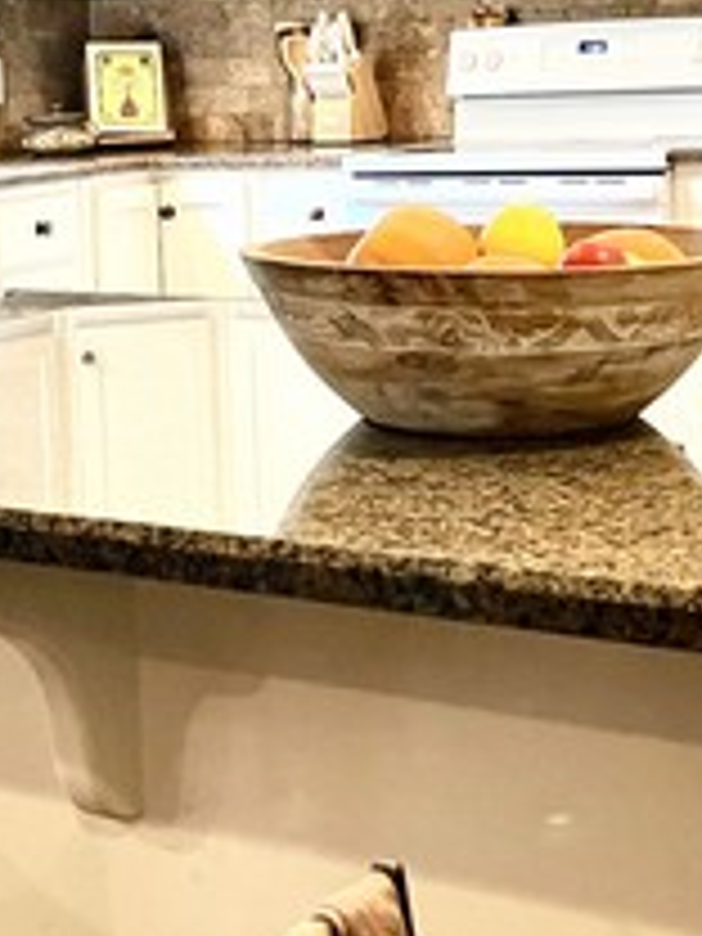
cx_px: 72
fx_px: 2163
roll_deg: +3.1
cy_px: 279
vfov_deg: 24.2
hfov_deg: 18.1
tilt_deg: -5.9
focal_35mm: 80
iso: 80
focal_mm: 5.1
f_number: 1.6
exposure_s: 1/60
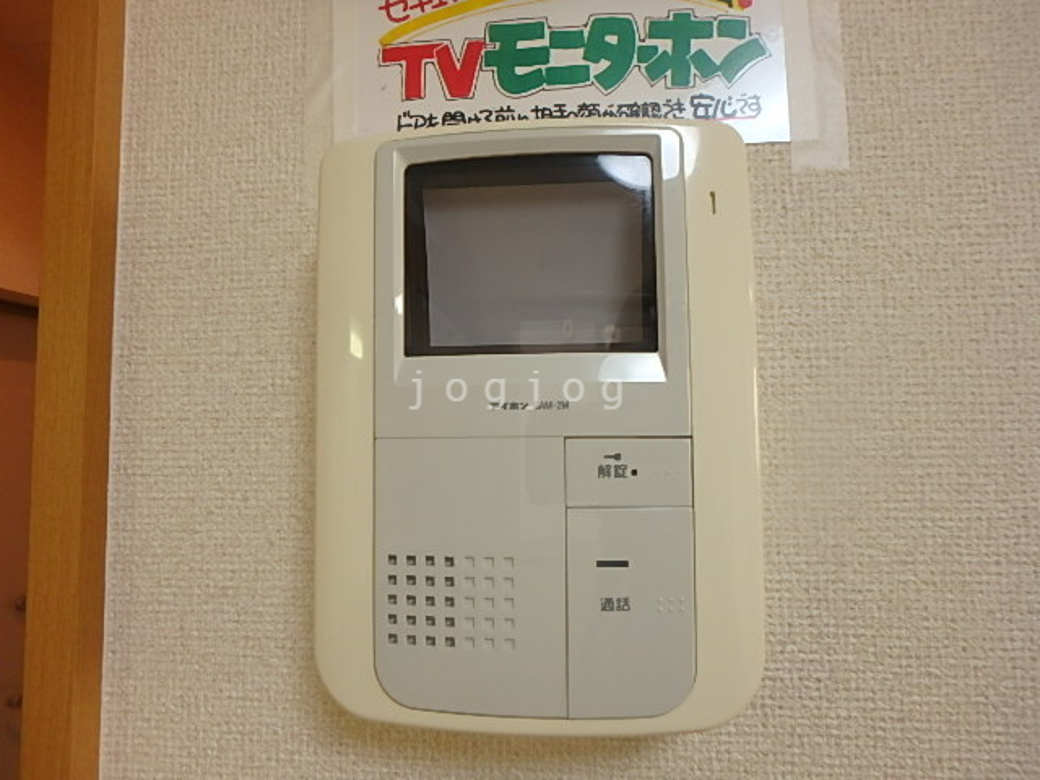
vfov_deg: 63.4
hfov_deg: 79.0
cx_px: 520
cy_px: 390
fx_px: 631
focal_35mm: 21
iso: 200
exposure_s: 1/40
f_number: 3.5
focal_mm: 3.7
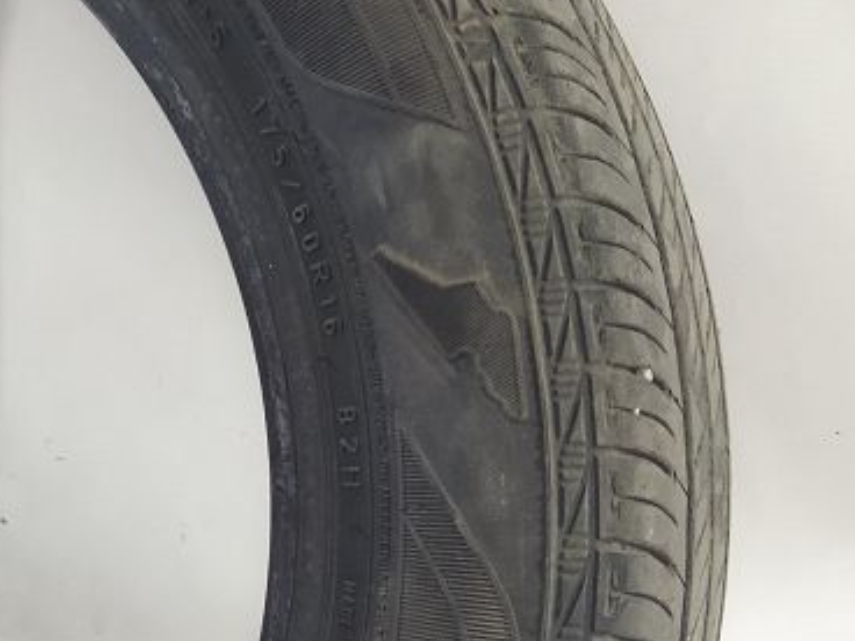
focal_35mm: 88
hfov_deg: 21.1
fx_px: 2174
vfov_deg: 16.7
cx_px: -91
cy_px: 469
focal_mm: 4.71
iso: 450
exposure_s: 1/50
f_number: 1.79
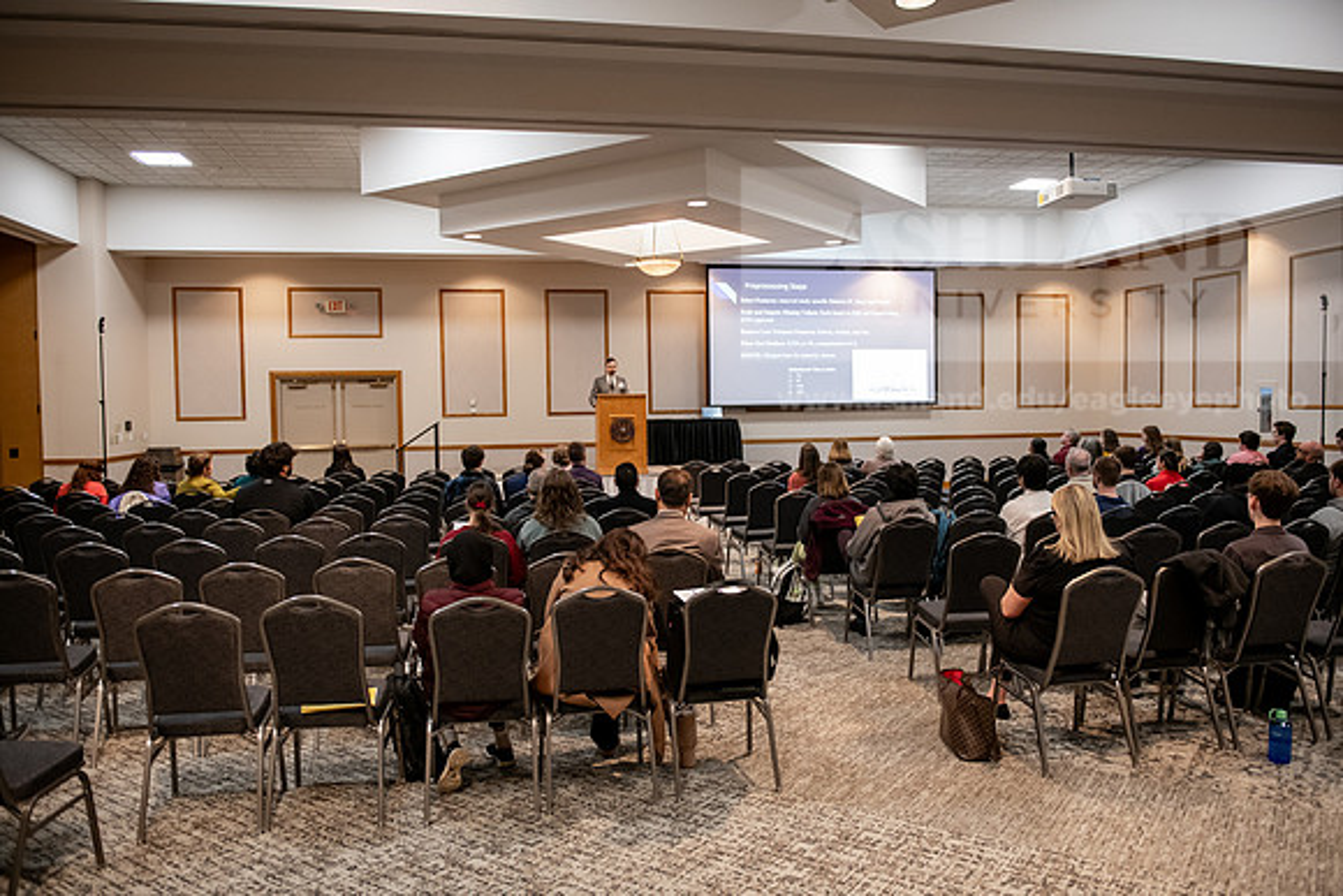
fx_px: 1007
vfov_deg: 48.0
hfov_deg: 67.4
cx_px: 672
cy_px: 448
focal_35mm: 27
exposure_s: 1/200
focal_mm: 27
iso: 2000
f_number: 3.2
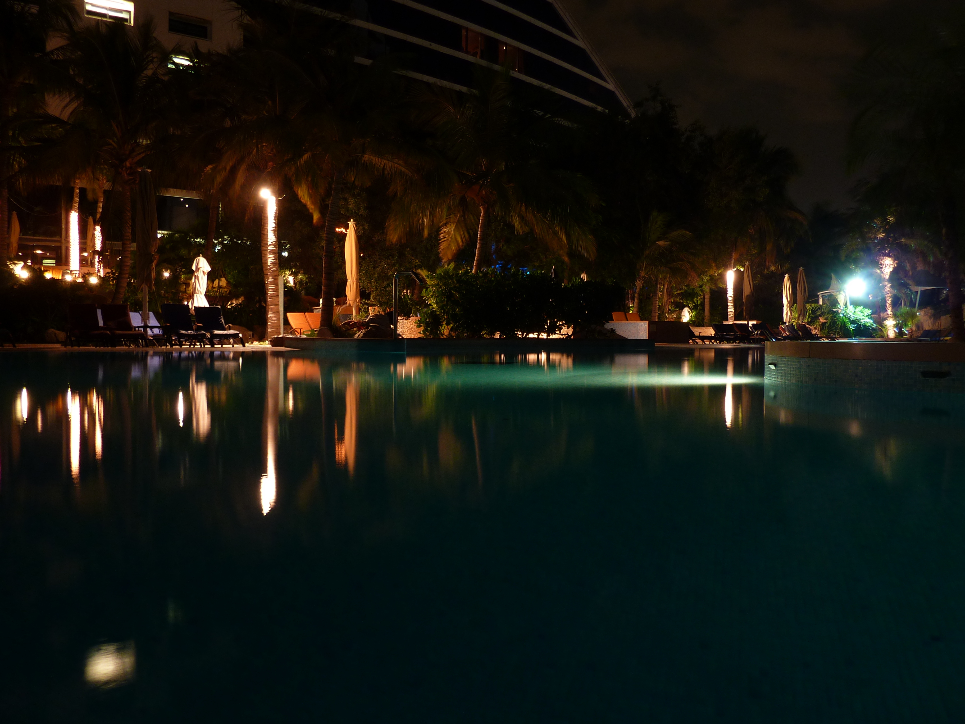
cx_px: 482
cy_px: 362
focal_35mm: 25
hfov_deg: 69.4
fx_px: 697
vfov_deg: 54.9
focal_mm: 4.1
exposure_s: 4
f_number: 3.3
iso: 80
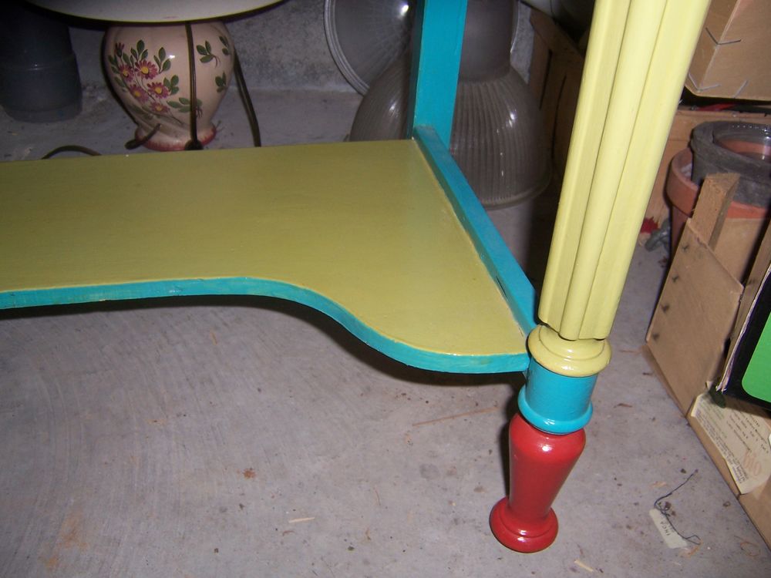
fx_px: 735
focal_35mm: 33
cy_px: 289
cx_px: 386
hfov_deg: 55.4
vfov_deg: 42.9
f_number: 2.8
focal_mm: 5.5
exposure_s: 1/60
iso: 80
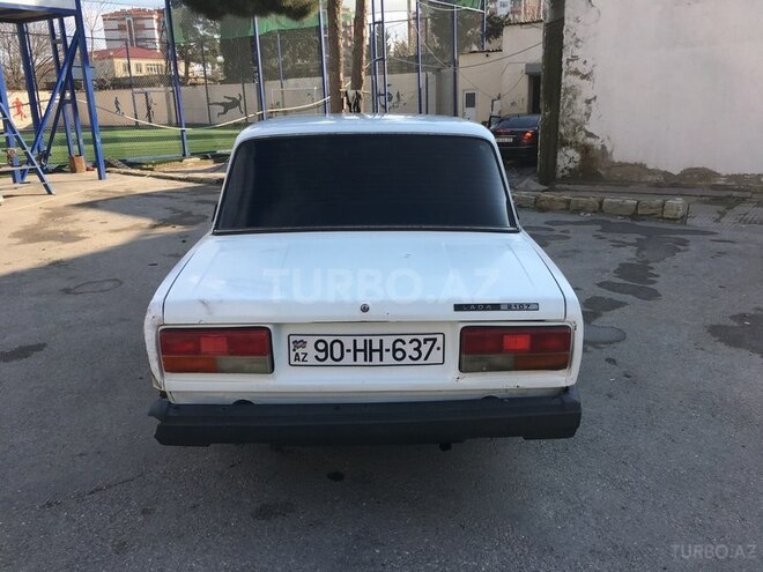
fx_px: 639
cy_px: 286
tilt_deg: -16.0
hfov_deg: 61.7
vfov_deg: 48.2
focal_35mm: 29
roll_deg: +2.0
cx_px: 382
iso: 25
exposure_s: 1/668
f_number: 2.2
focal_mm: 4.15
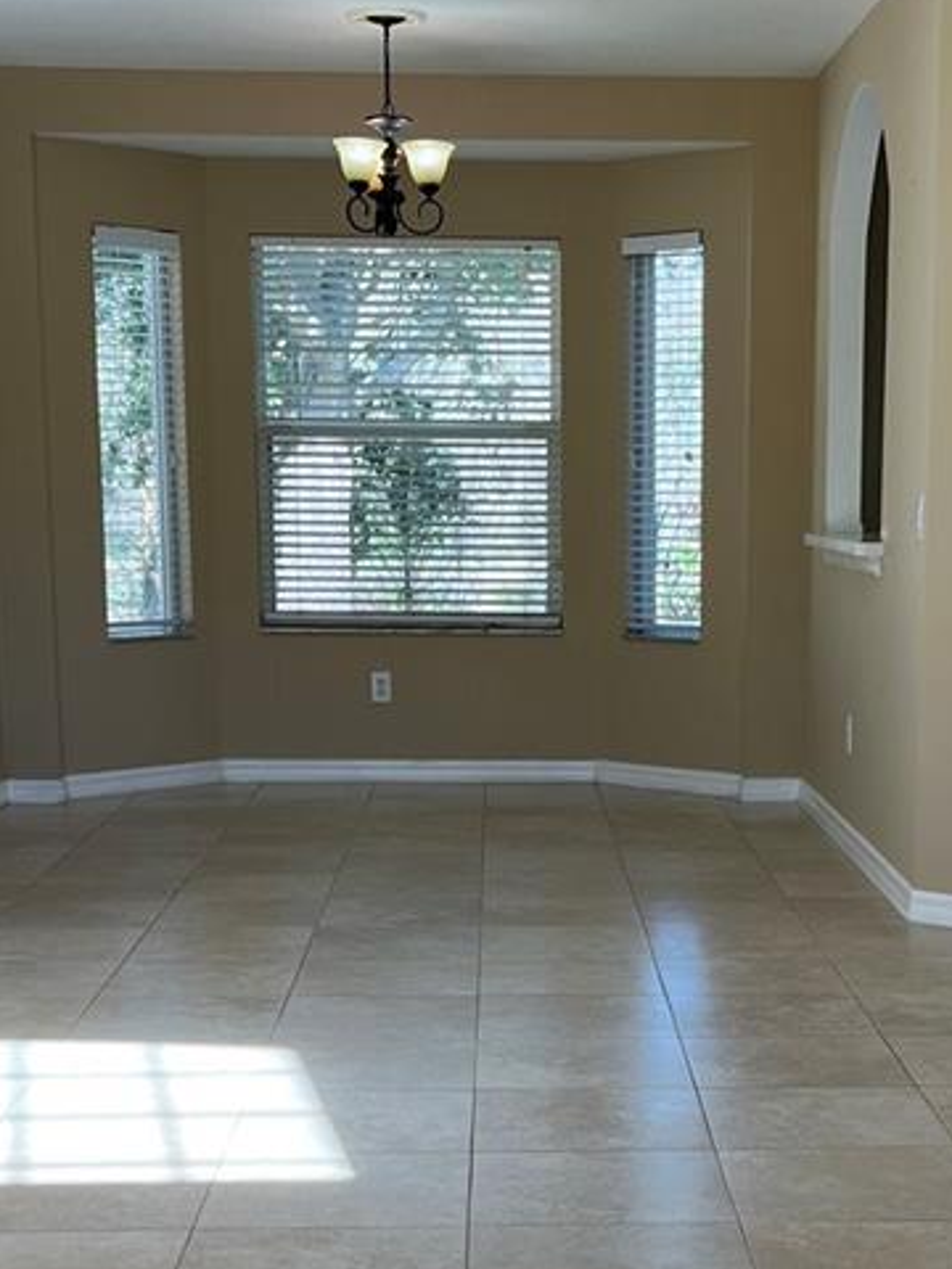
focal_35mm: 65
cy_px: 933
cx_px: 635
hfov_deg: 22.5
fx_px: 2383
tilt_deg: -9.8
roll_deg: -0.4
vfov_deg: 29.4
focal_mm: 5.1
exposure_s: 1/302
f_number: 1.6
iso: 50
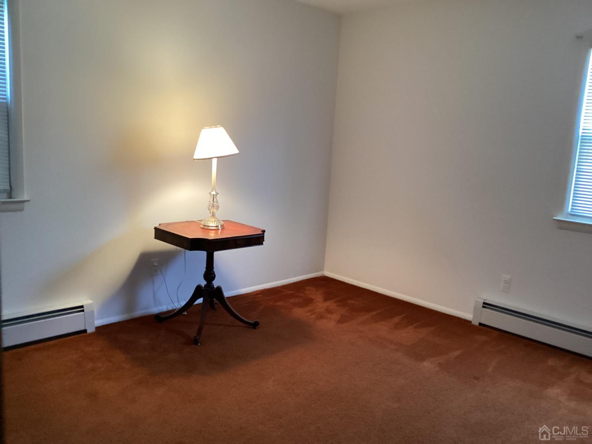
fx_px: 530
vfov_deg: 45.4
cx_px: 296
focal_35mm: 31
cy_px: 222
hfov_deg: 58.4
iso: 320
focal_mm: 3.3
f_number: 2.4
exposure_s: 1/33
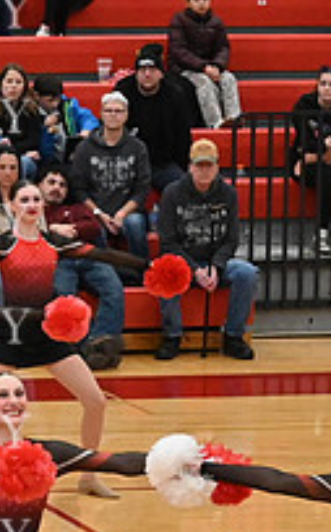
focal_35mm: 305
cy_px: 484
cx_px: -347
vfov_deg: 6.9
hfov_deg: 4.2
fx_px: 4415
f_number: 4
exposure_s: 1/400
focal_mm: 70
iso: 8000
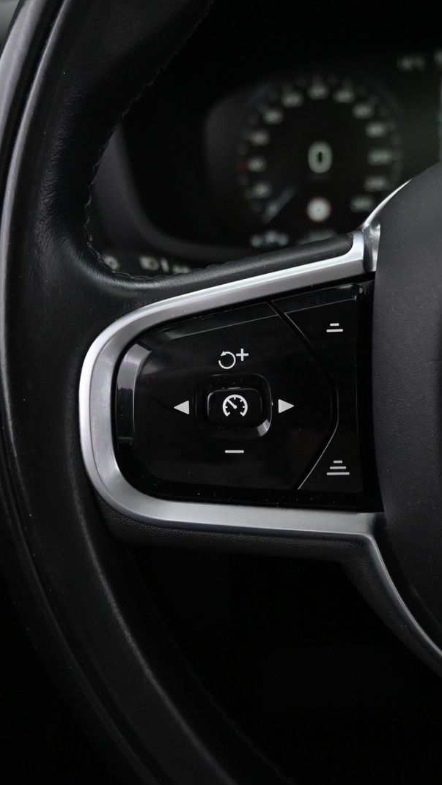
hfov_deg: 31.2
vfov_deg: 52.8
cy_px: 393
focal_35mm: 38
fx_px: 792
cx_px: 200
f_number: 3.5
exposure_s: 1/25
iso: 2200
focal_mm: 16
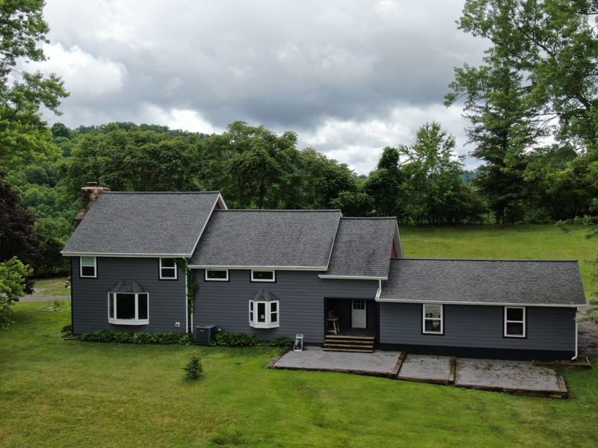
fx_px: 743
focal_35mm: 43
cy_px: 224
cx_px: 299
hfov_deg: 43.9
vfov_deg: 33.6
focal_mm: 7.55
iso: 100
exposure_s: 1/500
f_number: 3.6
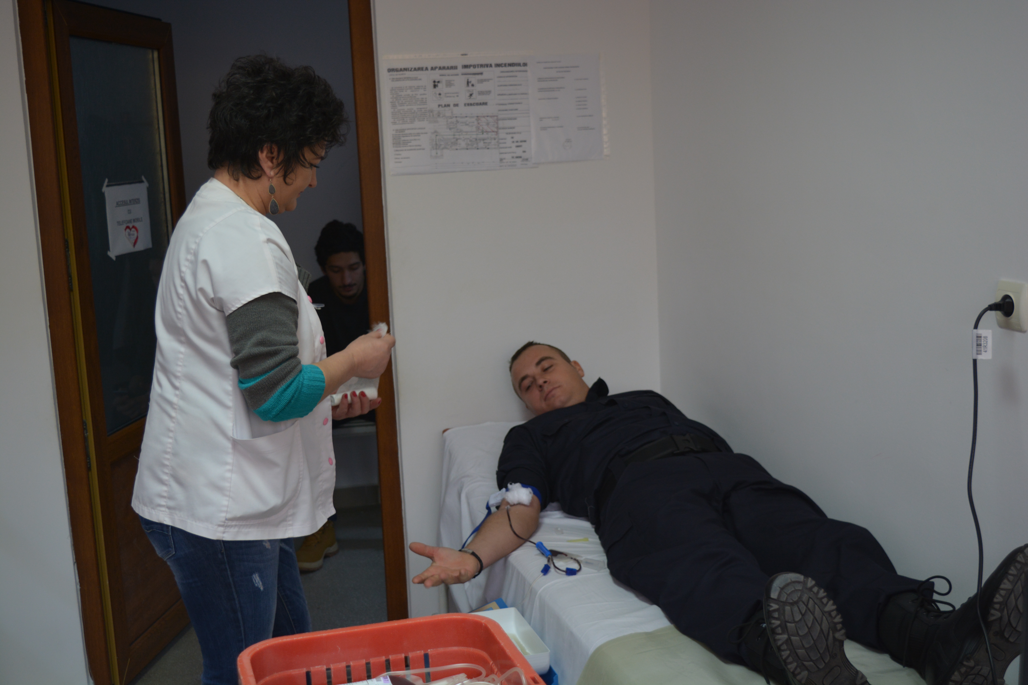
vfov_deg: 29.9
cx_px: 514
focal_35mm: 45
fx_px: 1285
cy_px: 342
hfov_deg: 43.6
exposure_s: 1/40
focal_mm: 30
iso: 400
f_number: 4.2
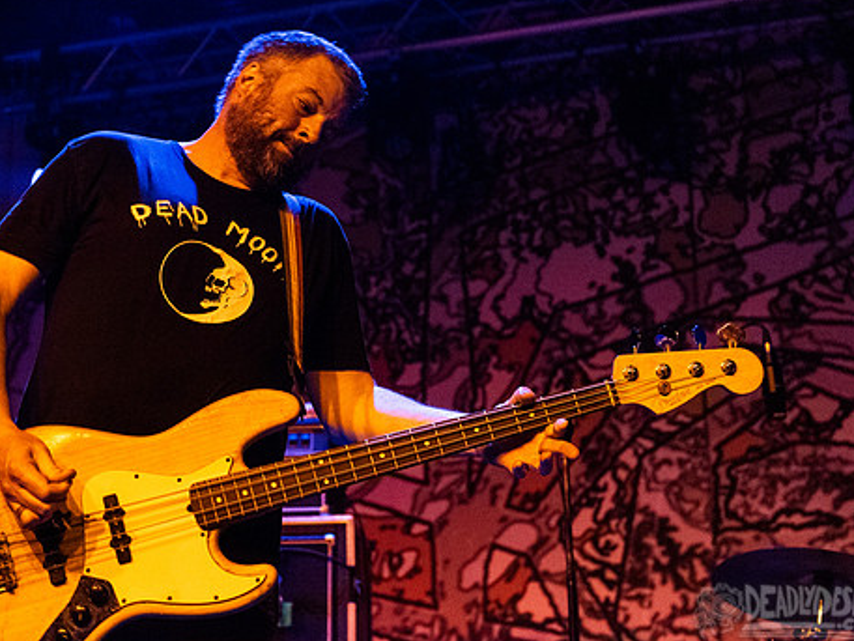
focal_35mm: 68
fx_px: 1678
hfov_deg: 28.5
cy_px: 230
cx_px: 366
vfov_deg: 21.6
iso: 2500
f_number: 3.2
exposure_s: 1/125
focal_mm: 48
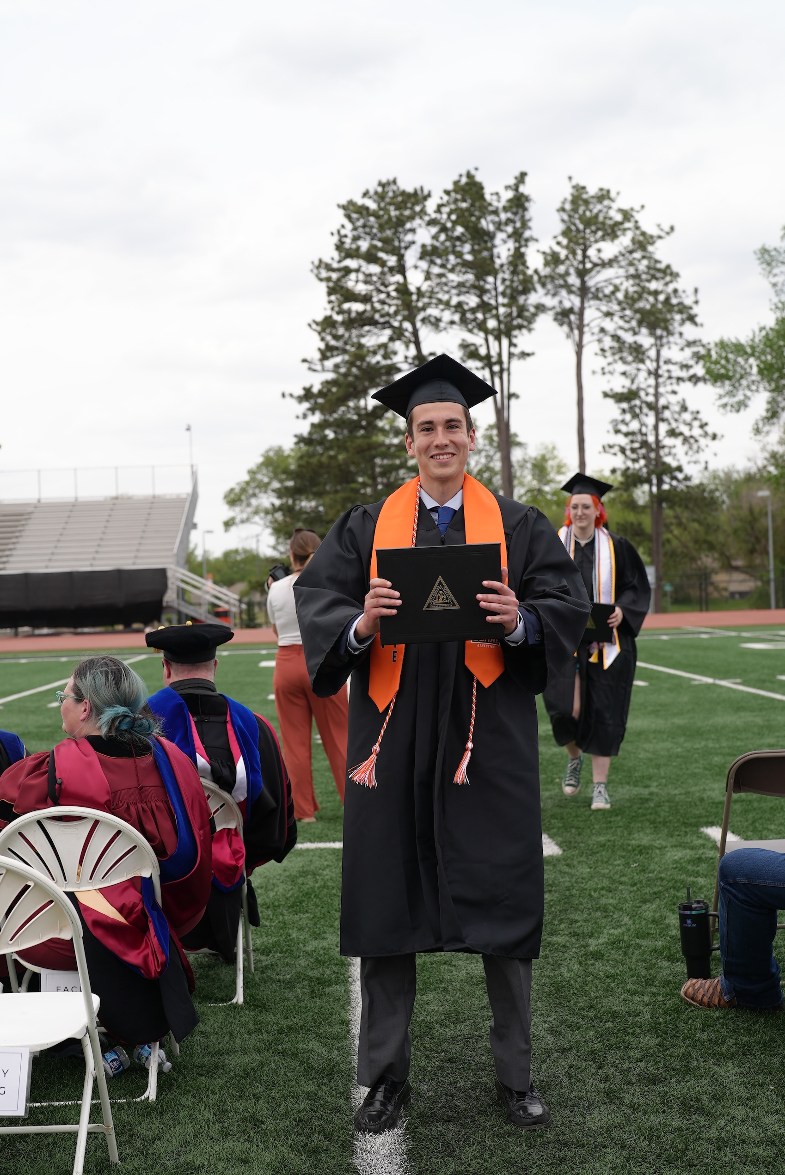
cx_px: 373
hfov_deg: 25.5
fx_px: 1731
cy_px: 621
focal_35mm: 53
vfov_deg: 37.5
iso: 80
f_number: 4.5
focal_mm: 50
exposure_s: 1/400
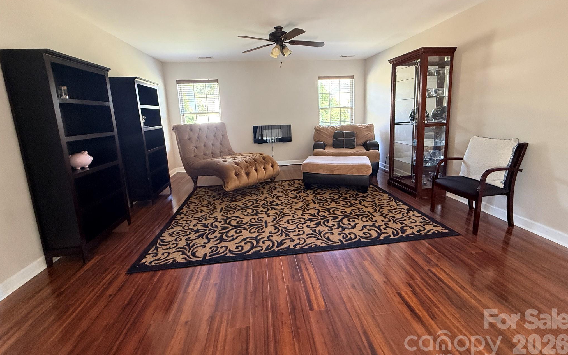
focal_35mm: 15
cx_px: 286
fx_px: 232
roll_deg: +2.8
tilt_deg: -8.8
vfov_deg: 74.3
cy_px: 149
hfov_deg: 101.5
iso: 500
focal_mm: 2.22
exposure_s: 1/60
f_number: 2.2
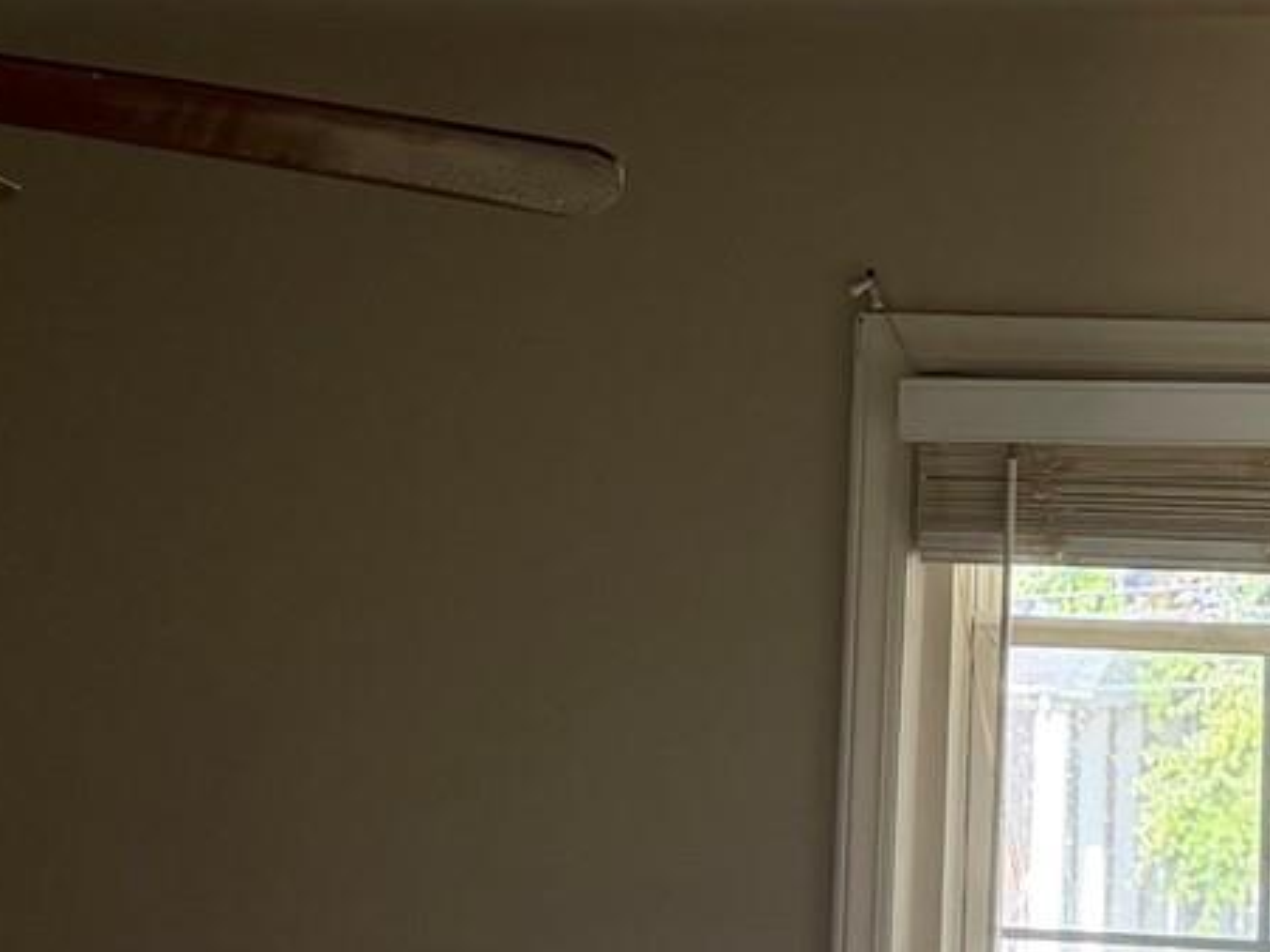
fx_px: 3998
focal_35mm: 109
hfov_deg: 17.9
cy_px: 124
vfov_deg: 13.5
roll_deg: -1.8
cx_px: 972
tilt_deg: +6.8
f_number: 1.78
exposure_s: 1/74
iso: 200
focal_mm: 6.76
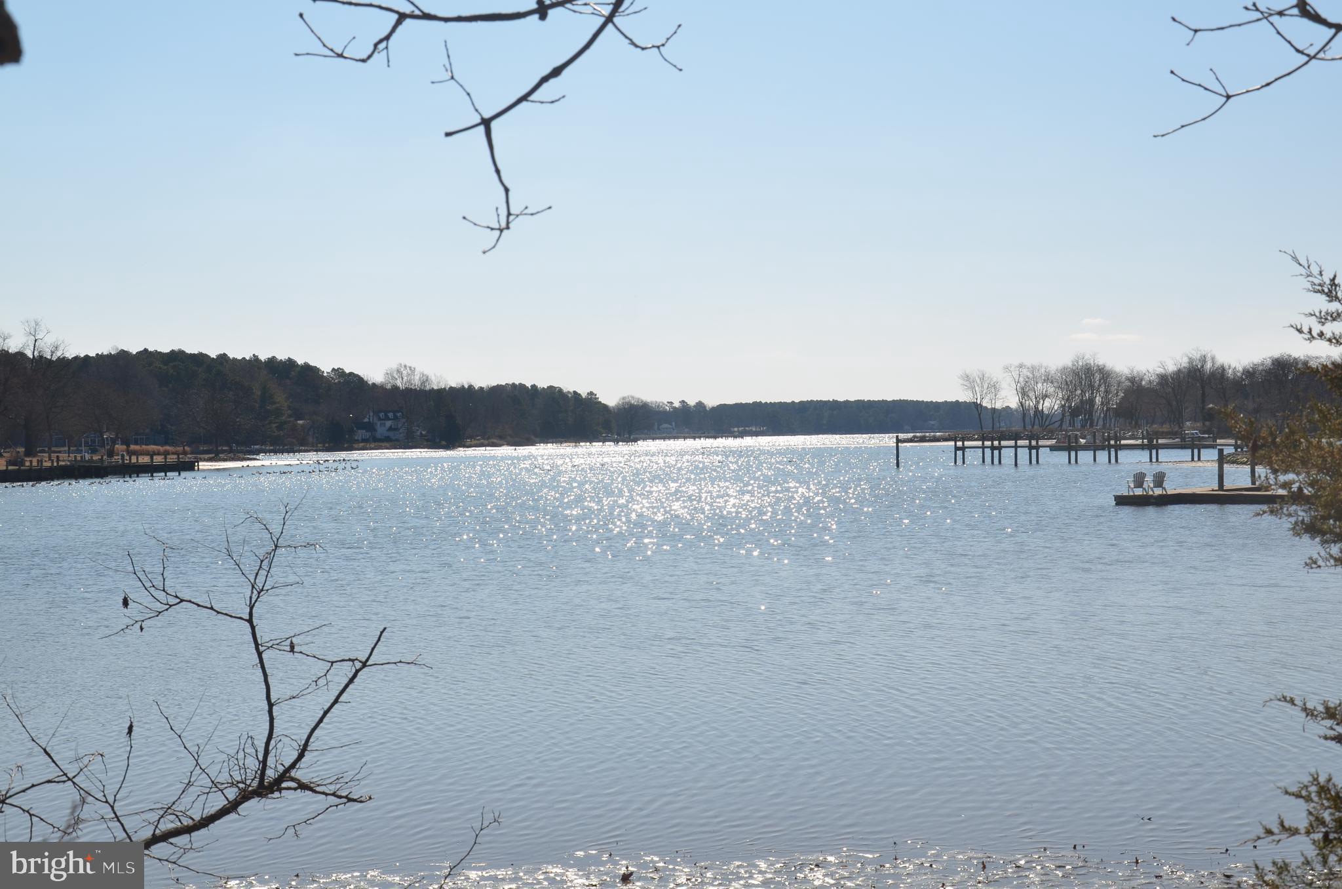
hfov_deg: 35.1
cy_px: 444
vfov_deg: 23.7
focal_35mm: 57
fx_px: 2120
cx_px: 671
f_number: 10
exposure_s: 1/400
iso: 100
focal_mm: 38
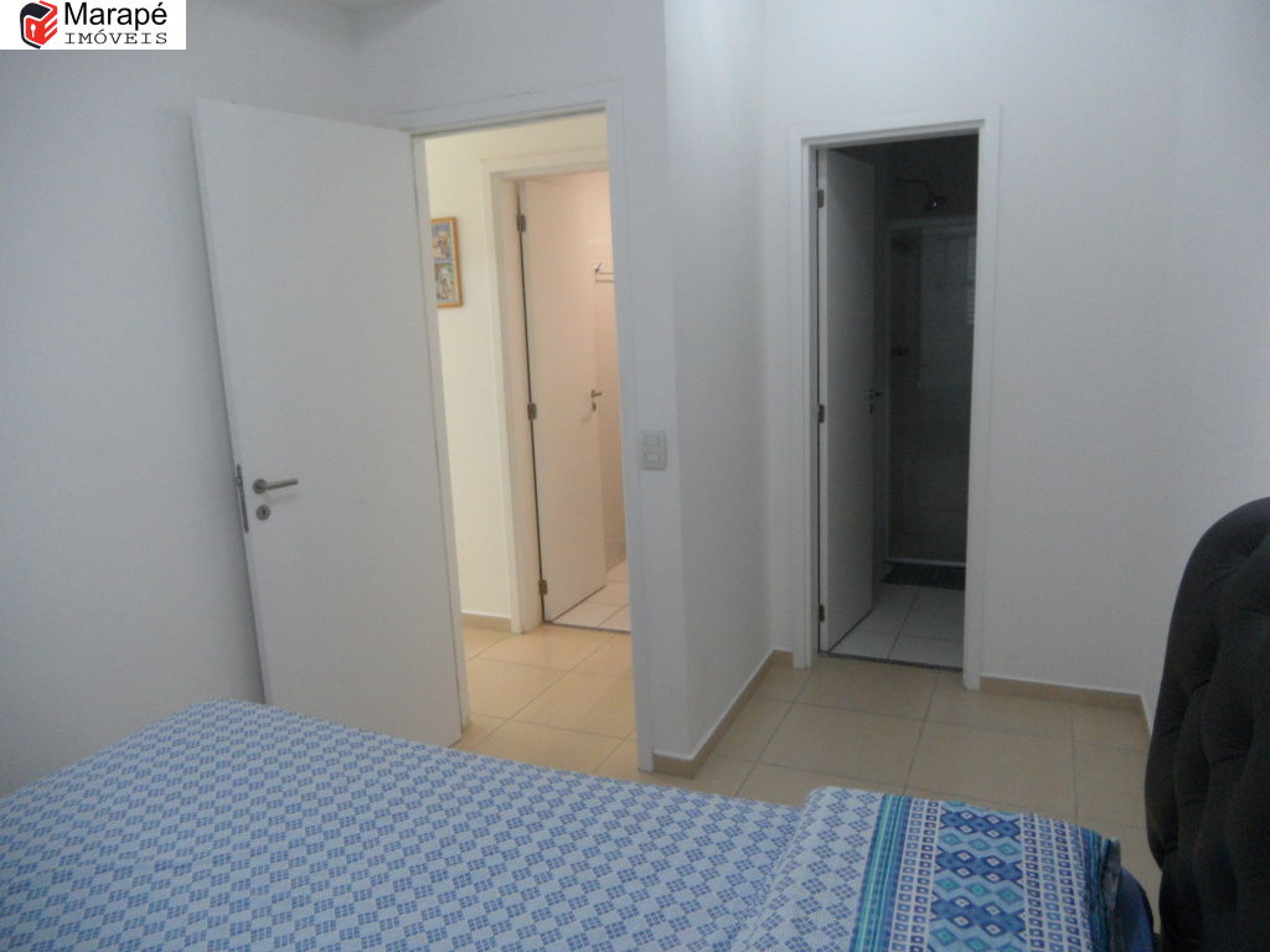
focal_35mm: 24
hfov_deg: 71.6
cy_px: 476
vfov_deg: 56.8
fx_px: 881
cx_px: 635
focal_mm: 4.1
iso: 200
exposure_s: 1/30
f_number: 2.9
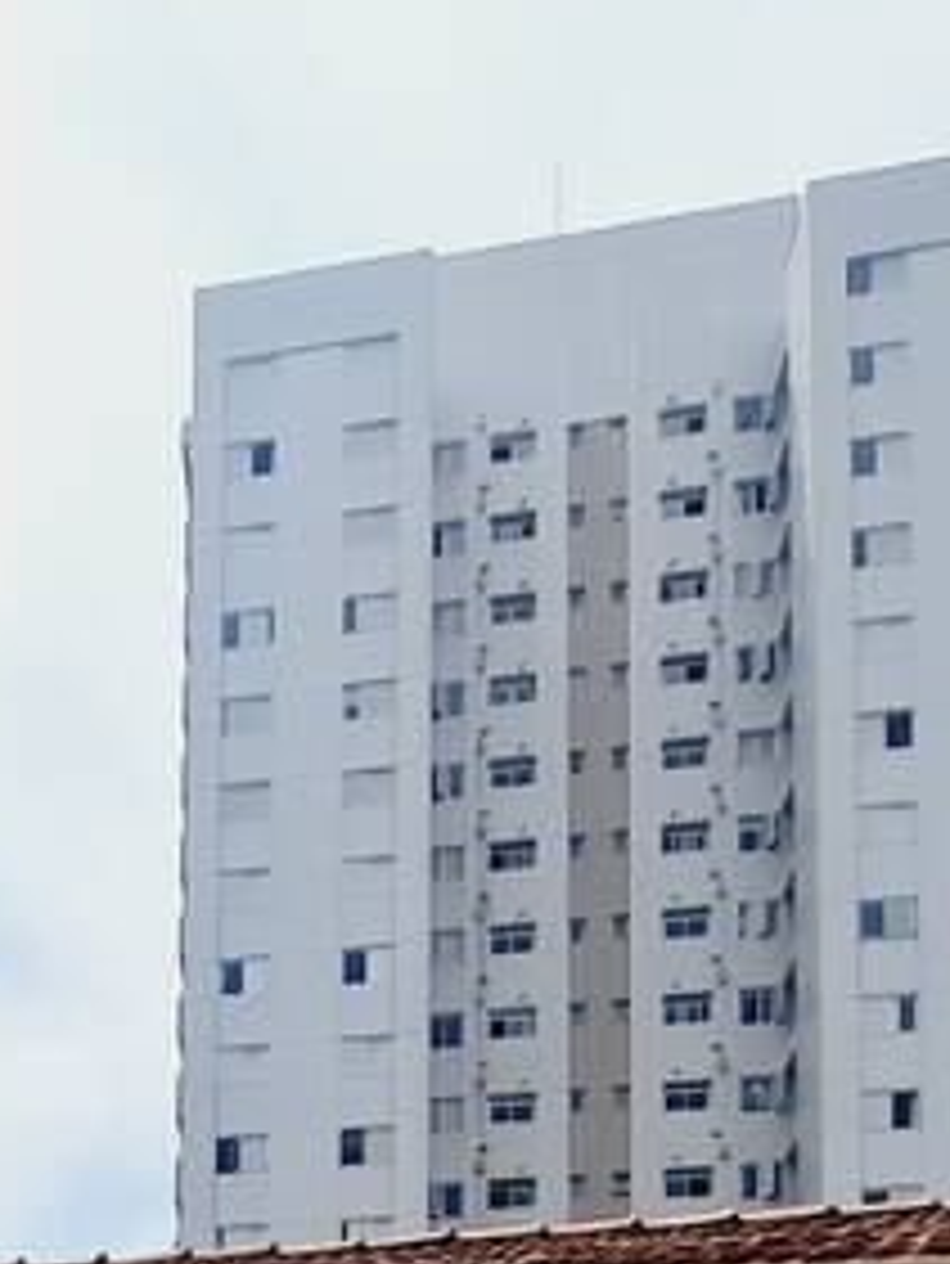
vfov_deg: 28.2
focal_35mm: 50
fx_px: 1828
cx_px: -176
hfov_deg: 26.1
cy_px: 1799
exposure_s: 1/2832
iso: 50
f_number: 2.2
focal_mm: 2.2
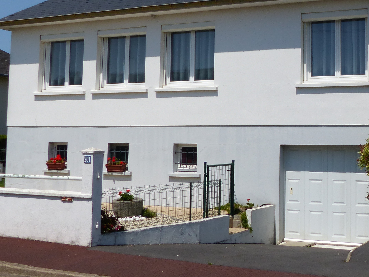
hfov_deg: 32.1
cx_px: 309
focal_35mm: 58
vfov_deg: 25.0
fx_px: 618
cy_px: 76
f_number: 4.5
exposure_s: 1/1600
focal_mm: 5.5
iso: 100
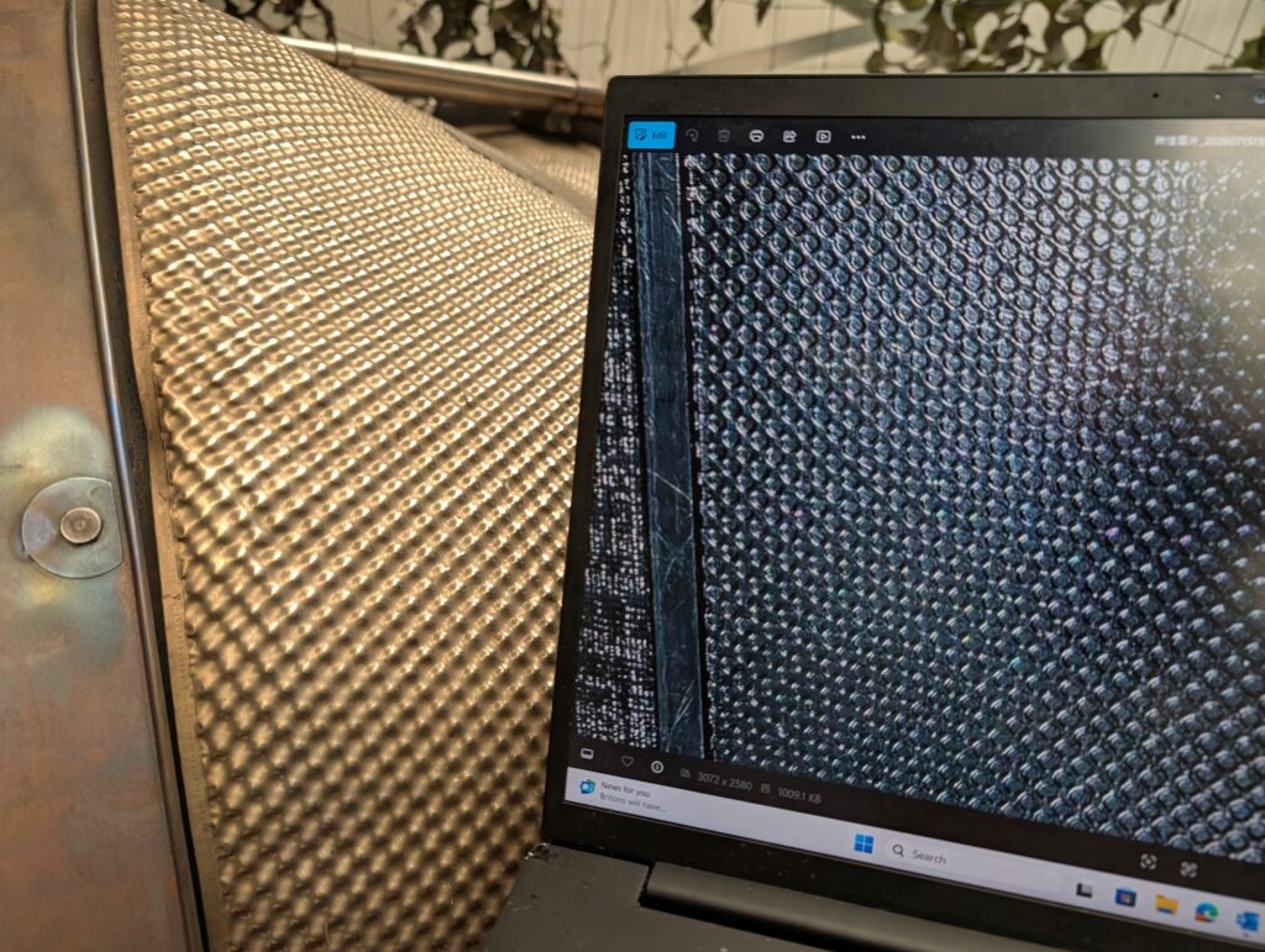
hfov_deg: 71.5
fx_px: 878
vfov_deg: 56.9
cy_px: 476
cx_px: 632
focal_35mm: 24
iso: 263
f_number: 1.68
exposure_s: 1/355
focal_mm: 6.9
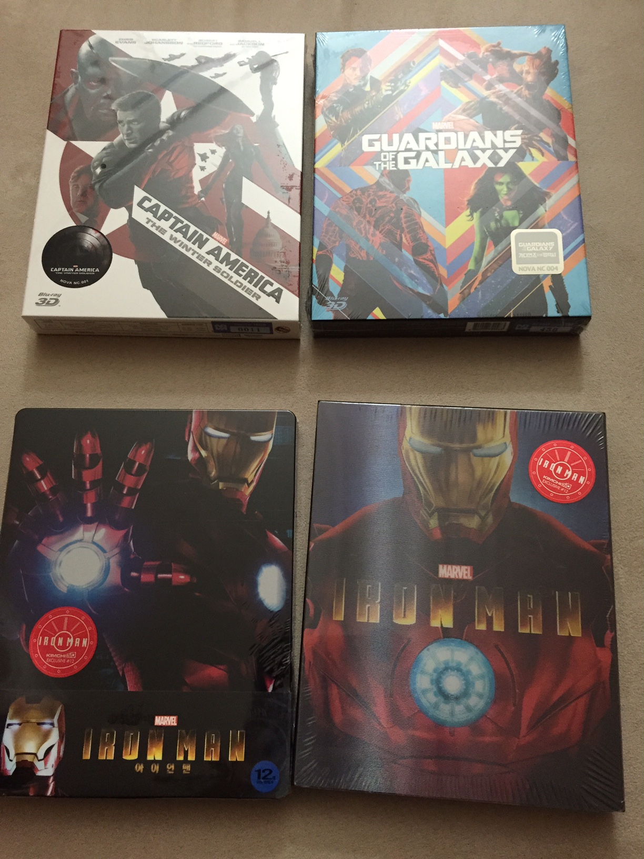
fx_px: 719
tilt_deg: -73.4
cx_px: 322
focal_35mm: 29
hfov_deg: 48.2
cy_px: 430
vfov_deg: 61.7
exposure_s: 1/17
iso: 250
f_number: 2.2
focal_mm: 4.15
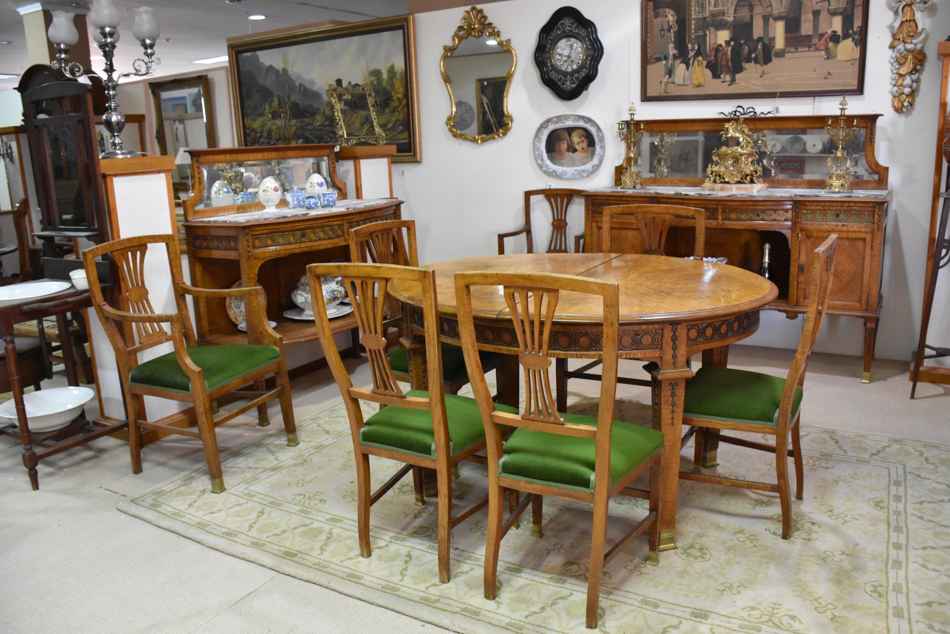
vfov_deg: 46.4
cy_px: 310
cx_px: 483
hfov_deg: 65.5
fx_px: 739
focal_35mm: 28
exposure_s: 1/60
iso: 2200
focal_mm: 18
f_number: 4
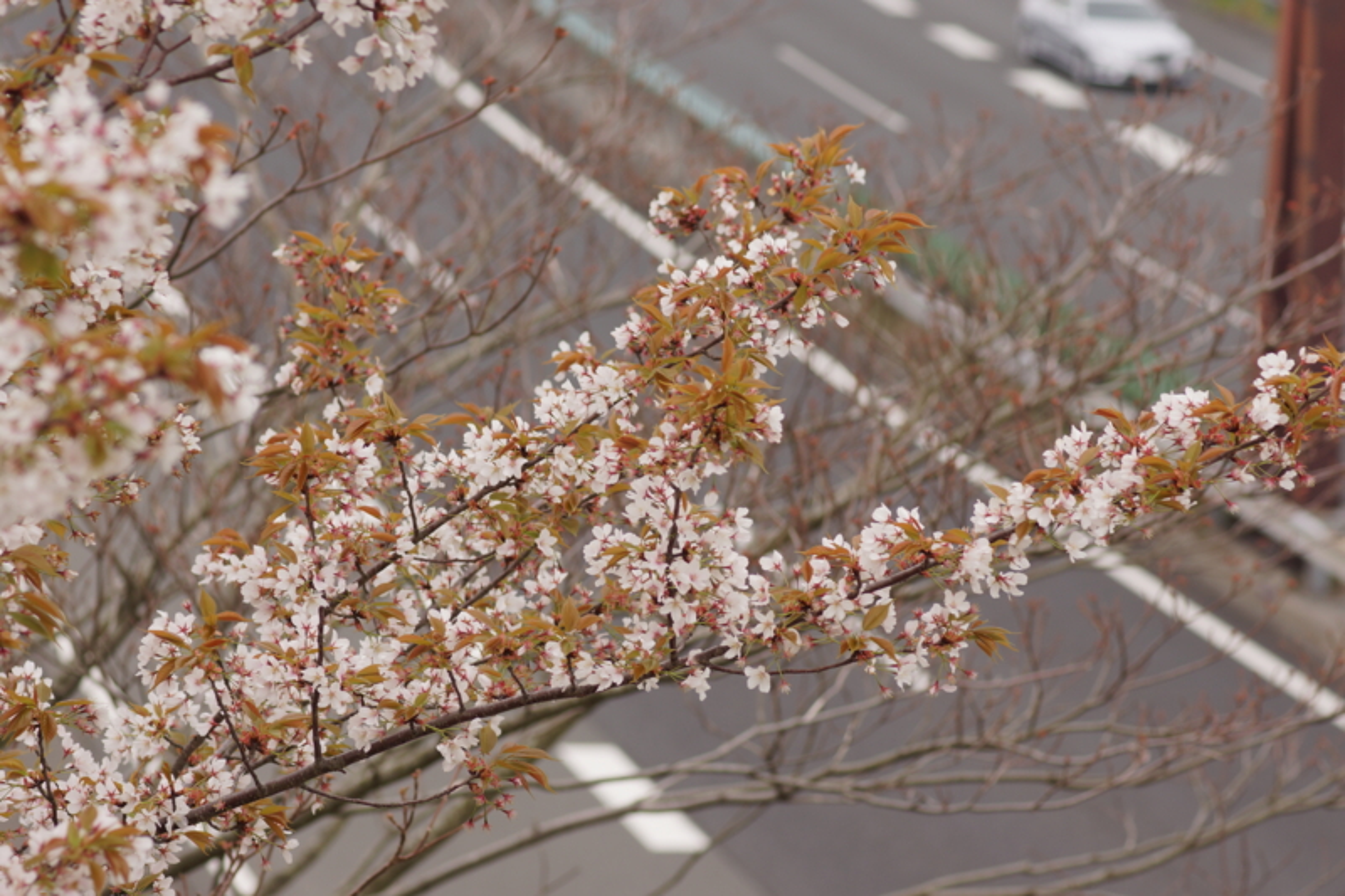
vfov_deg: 9.1
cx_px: 672
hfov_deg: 13.7
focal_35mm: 150
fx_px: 5603
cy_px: 448
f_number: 4.5
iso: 100
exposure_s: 1/200
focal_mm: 100
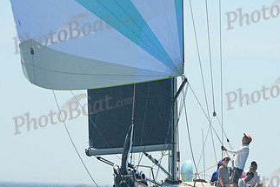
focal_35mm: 360
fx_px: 2801
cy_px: 145
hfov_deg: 5.7
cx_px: 181
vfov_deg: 3.8
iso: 320
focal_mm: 200
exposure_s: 1/1000
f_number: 8
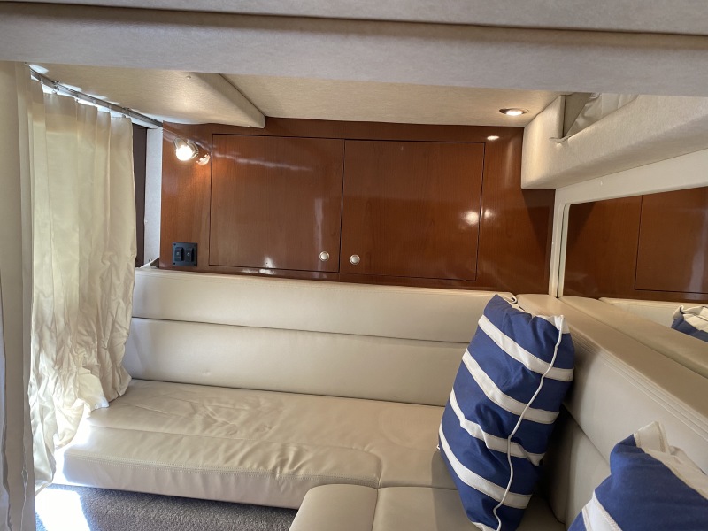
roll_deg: -0.9
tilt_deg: -4.5
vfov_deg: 53.1
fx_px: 532
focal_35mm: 26
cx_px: 354
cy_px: 266
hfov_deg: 67.3
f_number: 1.8
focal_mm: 4.25
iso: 125
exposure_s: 1/64
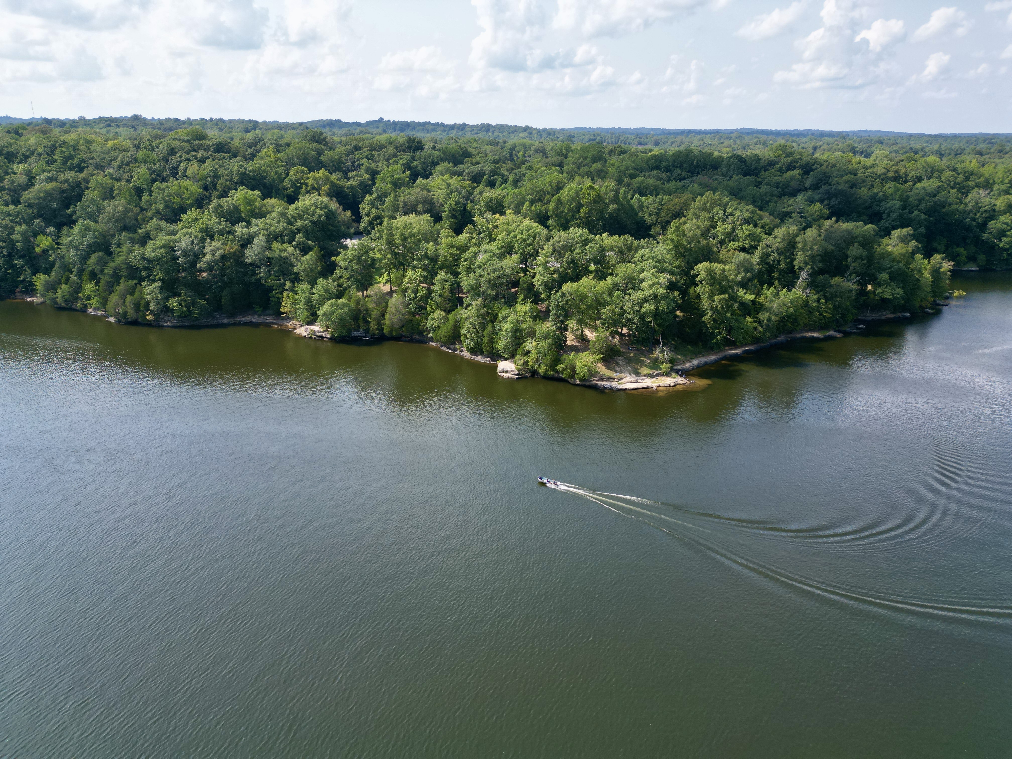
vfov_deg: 56.8
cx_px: 506
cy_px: 380
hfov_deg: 71.6
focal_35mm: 24
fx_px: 702
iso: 140
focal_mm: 6.72
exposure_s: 1/2000
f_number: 1.7
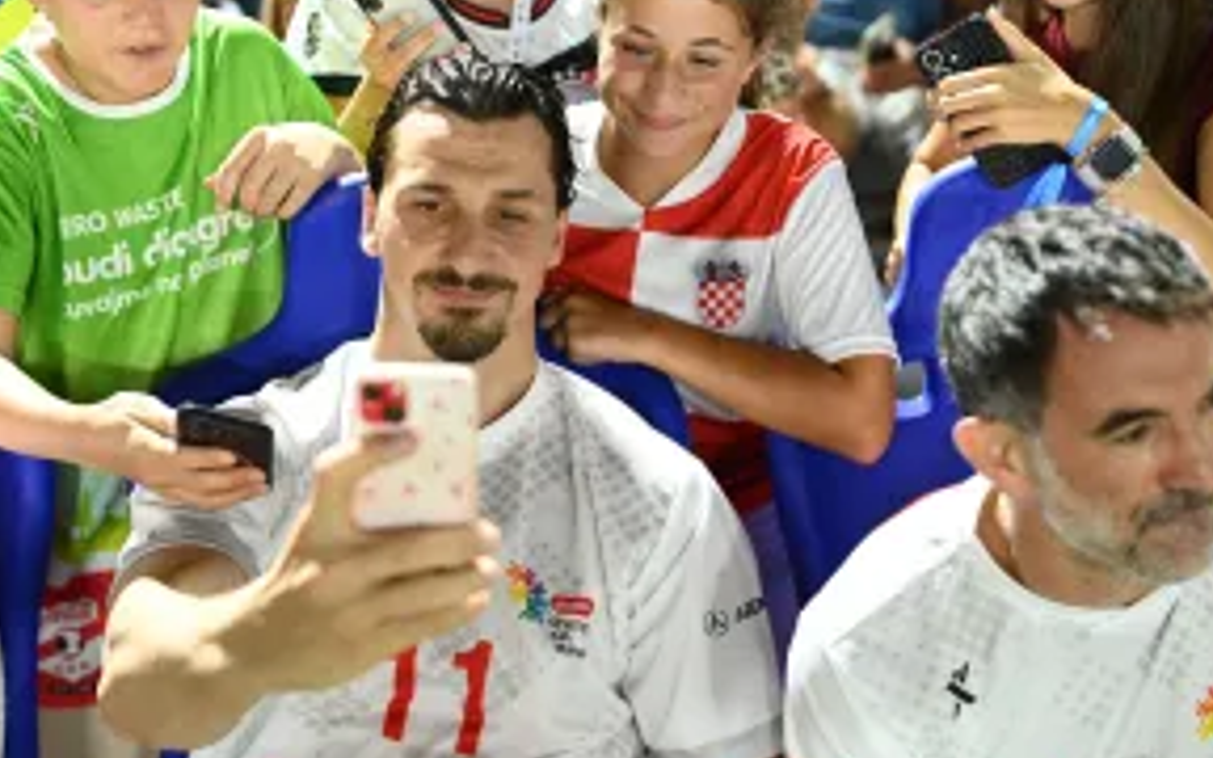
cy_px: 307
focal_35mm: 68
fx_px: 2248
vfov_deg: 19.1
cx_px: 535
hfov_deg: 30.2
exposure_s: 1/320
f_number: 1.8
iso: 640
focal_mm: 40
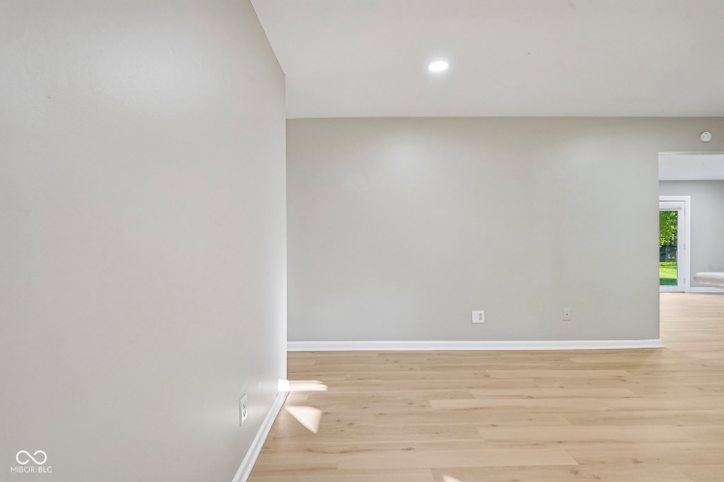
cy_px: 241
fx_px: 322
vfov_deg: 73.7
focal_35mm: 16
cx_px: 362
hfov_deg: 96.7
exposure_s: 1/15
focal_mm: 16
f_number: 8
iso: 220
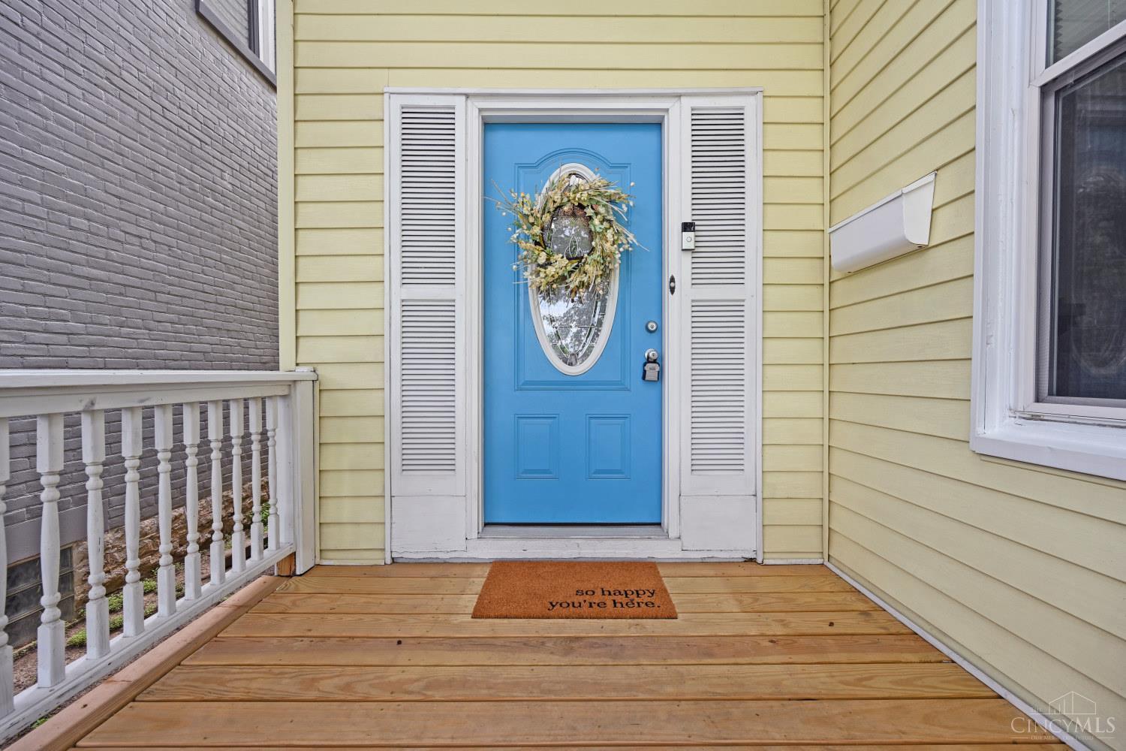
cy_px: 376
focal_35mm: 14
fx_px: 438
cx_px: 563
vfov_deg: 81.2
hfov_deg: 104.3
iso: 200
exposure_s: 1/100
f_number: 5.6
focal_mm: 14
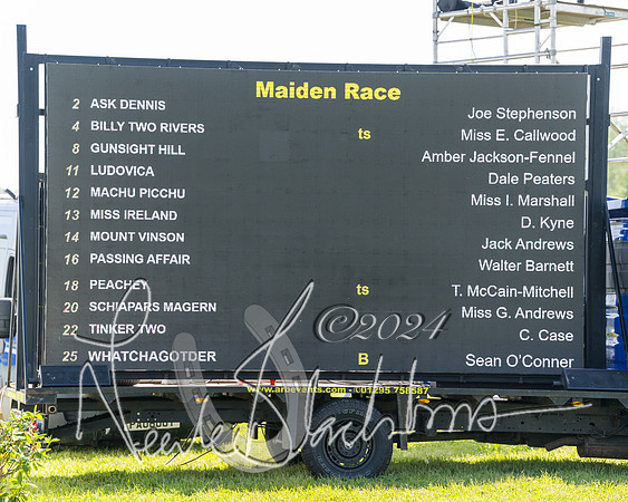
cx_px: 280
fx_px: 3047
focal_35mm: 164
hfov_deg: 11.8
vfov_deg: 9.4
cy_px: 252
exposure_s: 1/640
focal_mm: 145
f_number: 5
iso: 400
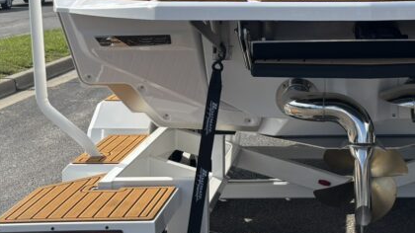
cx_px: 350
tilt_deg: -3.2
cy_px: 11
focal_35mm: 72
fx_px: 792
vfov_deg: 16.5
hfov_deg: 28.5
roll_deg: -1.1
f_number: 1.6
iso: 50
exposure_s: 1/4082
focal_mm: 5.96
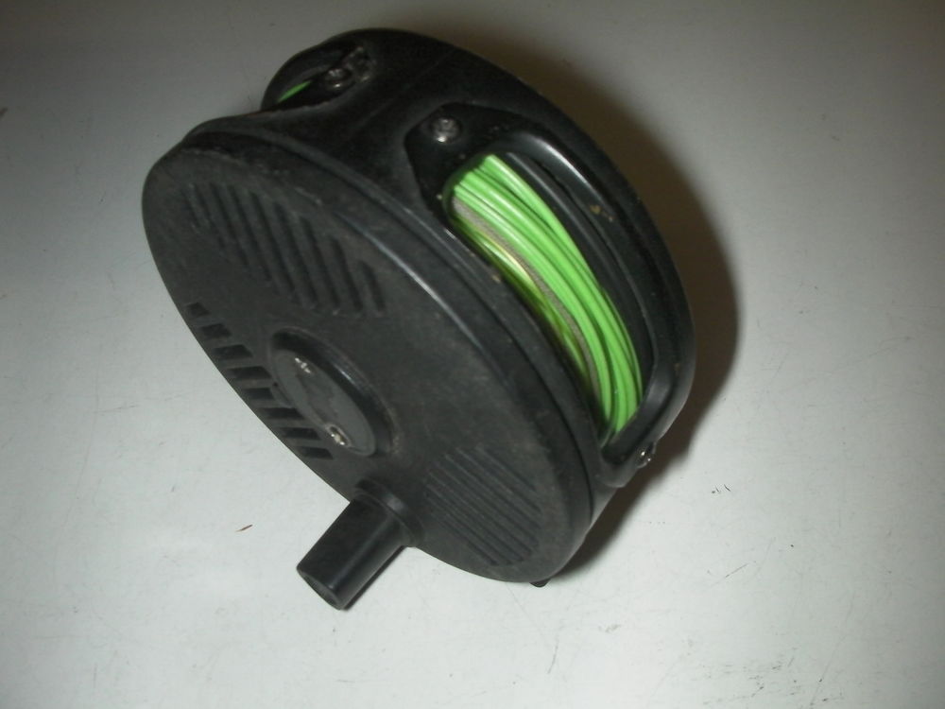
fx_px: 1037
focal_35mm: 38
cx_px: 472
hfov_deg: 49.0
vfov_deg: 37.7
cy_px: 354
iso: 200
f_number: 5.6
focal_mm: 6.3
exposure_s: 1/30
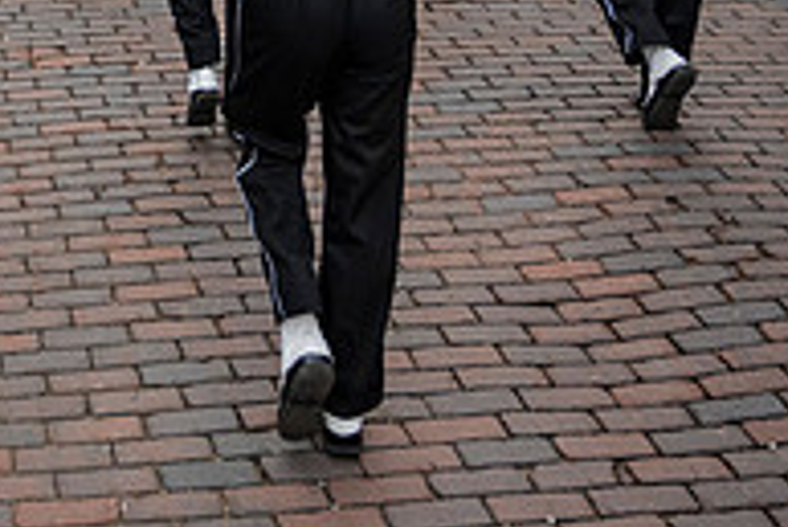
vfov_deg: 17.2
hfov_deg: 26.6
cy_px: -247
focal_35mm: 72
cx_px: 8
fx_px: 1577
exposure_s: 1/1600
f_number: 4
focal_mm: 24
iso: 800
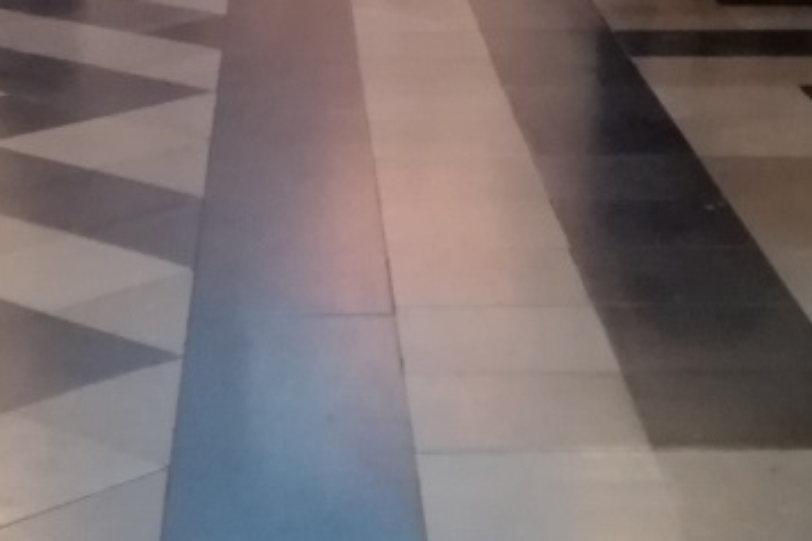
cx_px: 293
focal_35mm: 108
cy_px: -444
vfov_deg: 11.7
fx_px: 2436
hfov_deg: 18.9
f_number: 2
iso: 320
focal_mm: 3.79
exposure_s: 1/25
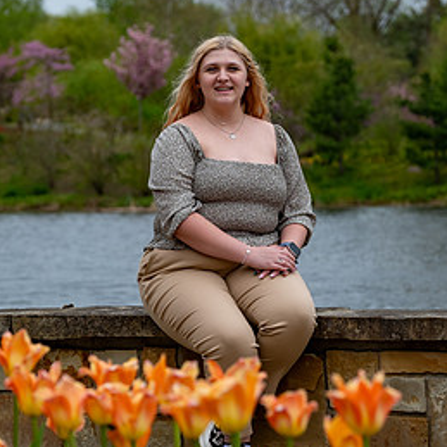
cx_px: 257
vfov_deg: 9.8
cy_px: 295
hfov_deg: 9.8
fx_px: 2615
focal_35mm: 179
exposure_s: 1/500
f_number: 4
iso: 250
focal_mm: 80.4
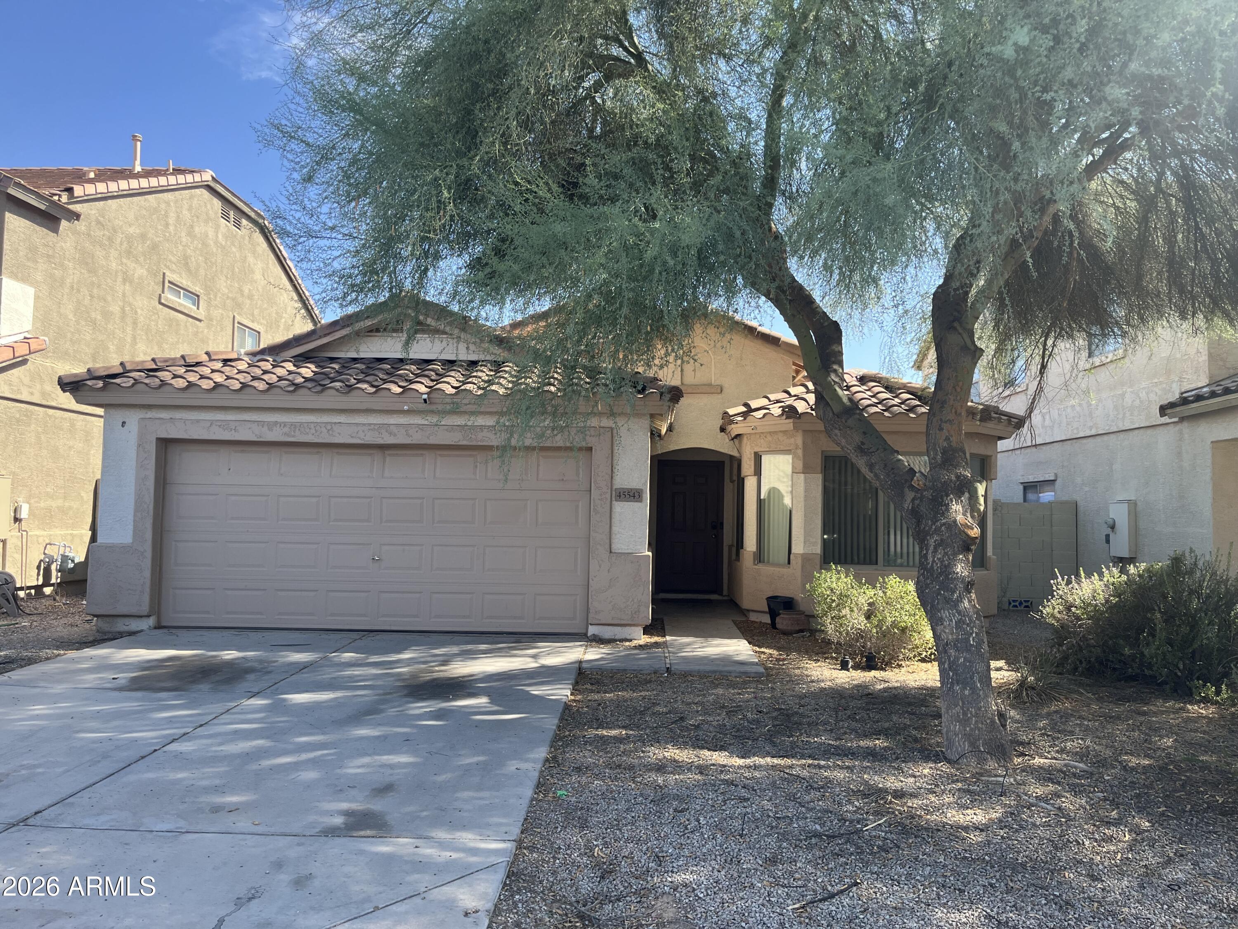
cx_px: 619
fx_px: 930
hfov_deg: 67.3
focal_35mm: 26
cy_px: 464
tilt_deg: +4.2
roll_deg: -1.2
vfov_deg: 53.1
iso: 50
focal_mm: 5.1
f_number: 1.6
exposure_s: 1/799
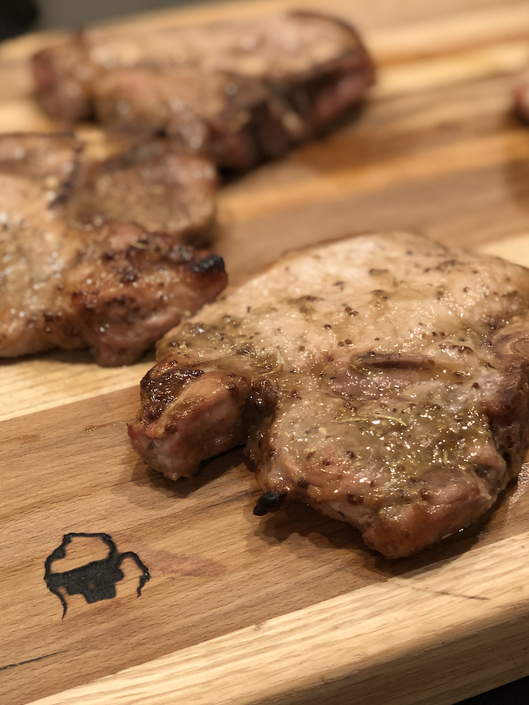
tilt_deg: -37.2
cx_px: 276
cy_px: 398
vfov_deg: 29.8
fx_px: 1324
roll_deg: -0.4
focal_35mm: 65
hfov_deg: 22.6
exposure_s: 1/24
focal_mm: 6
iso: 125
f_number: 2.4
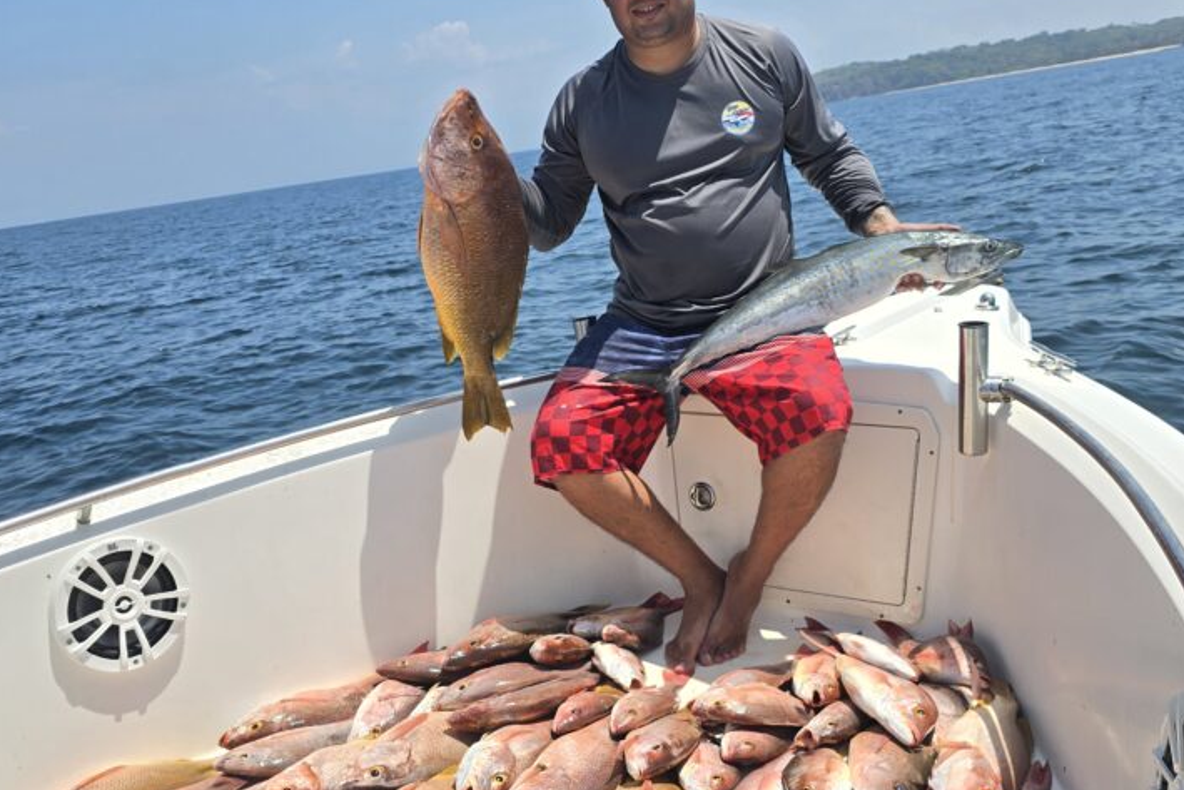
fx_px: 888
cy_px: 399
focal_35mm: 27
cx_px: 630
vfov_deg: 47.9
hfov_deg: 67.3
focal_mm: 6.3
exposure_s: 1/1225
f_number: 1.7
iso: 12
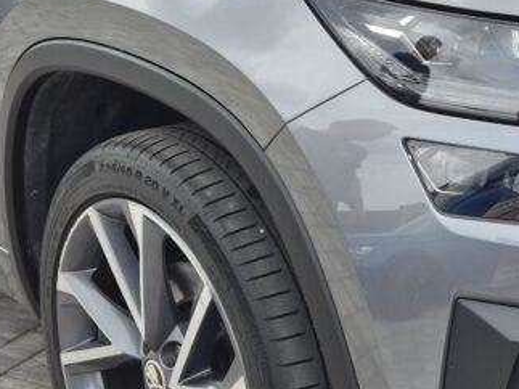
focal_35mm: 77
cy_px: 119
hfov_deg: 25.1
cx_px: 389
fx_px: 1154
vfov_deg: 19.0
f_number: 1.8
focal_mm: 5.4
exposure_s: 1/598
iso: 25
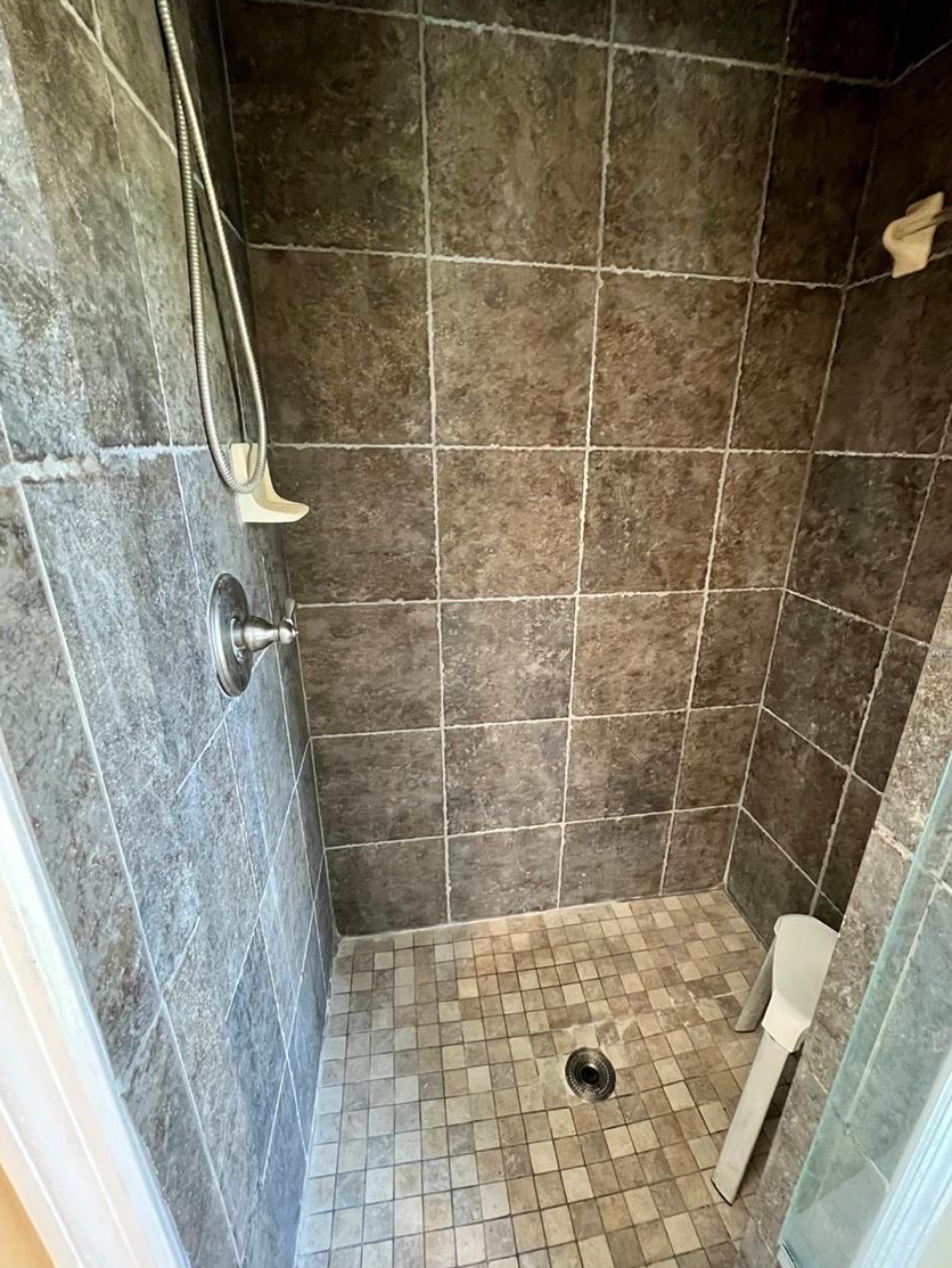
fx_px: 513
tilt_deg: -21.3
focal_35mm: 14
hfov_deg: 85.6
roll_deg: -0.3
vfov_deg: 102.0
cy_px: 652
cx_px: 498
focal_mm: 1.57
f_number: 1.8
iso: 800
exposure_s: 1/40
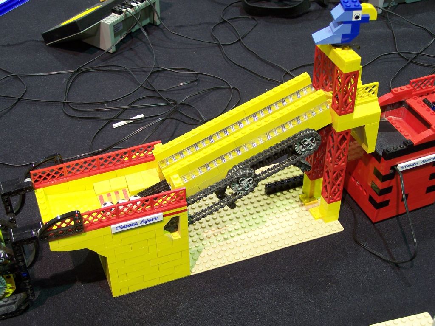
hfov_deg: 32.7
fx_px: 741
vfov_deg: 24.8
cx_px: 218
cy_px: 163
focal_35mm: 59
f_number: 3.1
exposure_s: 1/3
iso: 80
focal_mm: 9.8
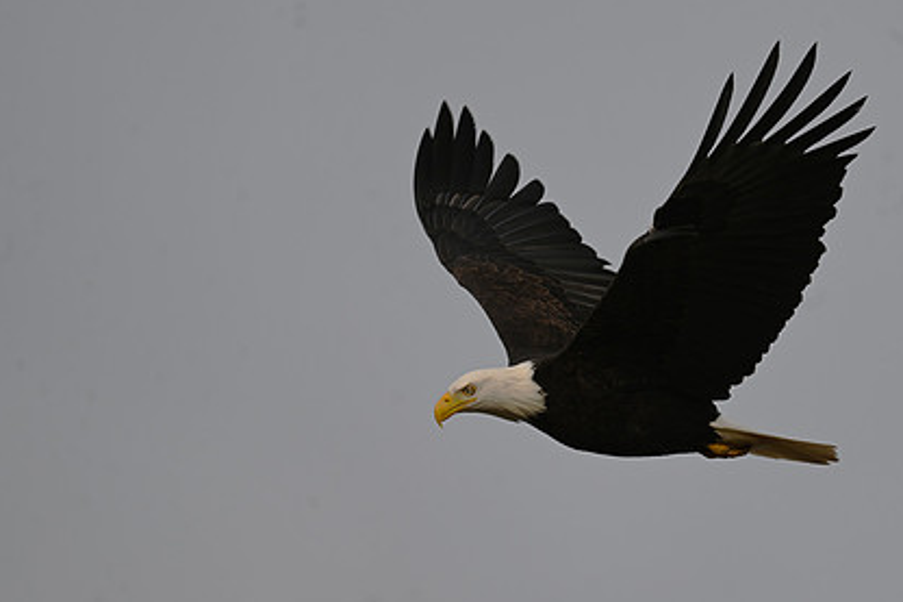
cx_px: 623
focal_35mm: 1116
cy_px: 340
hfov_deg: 1.8
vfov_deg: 1.2
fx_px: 27980
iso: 180
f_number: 6.3
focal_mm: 800
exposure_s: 1/800
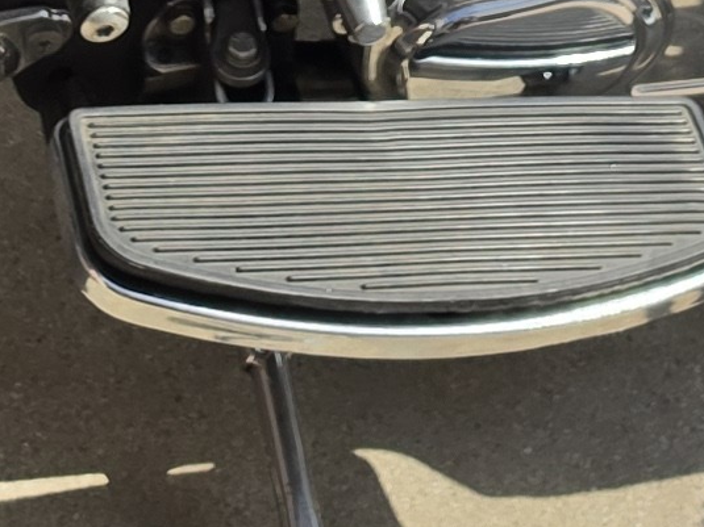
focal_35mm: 172
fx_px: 3497
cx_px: 418
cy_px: -640
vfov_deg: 8.1
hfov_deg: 11.5
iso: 64
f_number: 1.4
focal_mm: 6.5
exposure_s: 1/4648
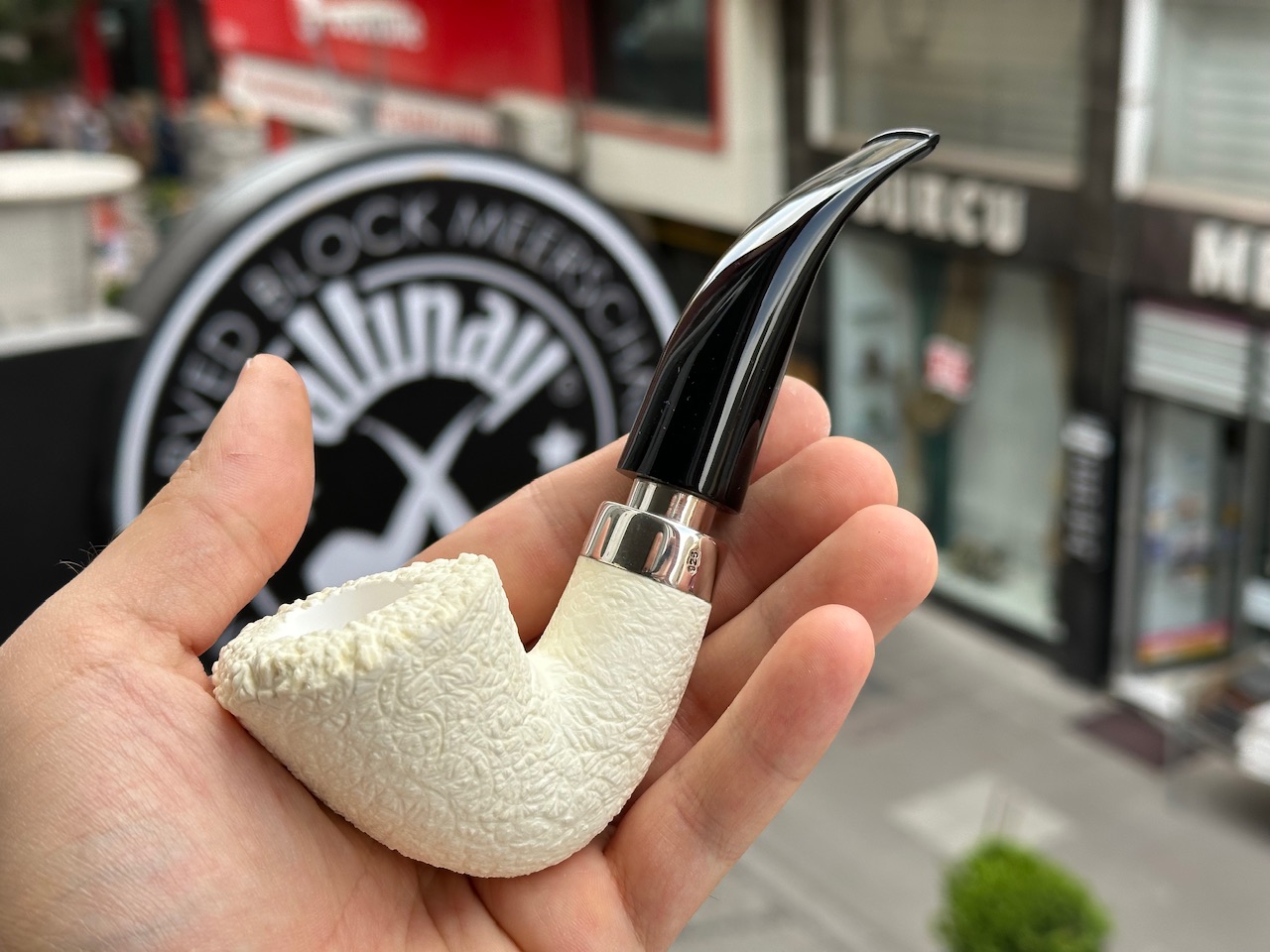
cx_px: 635
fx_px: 1761
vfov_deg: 30.3
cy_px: 476
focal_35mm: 48
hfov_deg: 39.7
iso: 64
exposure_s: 1/519
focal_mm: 6.86
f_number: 1.78
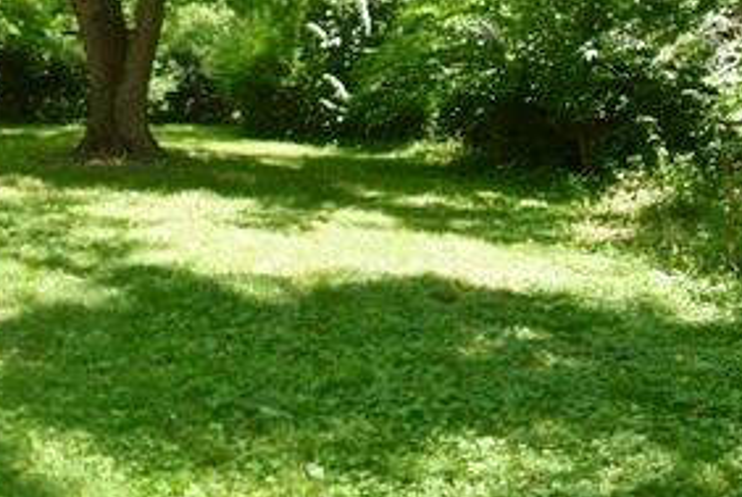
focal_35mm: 60
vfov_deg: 22.7
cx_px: 3
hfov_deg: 31.0
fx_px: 1235
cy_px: 181
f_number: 7.1
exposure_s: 1/200
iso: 400
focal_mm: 11
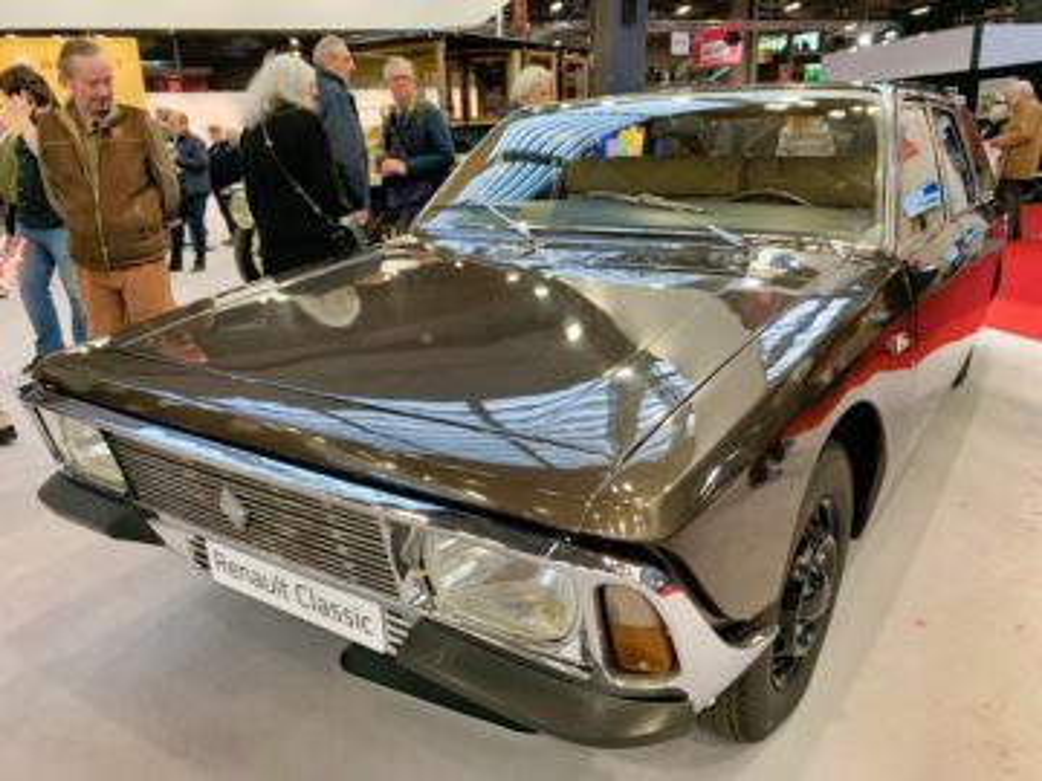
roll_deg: +1.7
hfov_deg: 67.3
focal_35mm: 26
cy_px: 390
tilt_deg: -16.3
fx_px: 783
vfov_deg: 53.1
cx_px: 521
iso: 100
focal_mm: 4.25
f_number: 1.8
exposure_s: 1/87
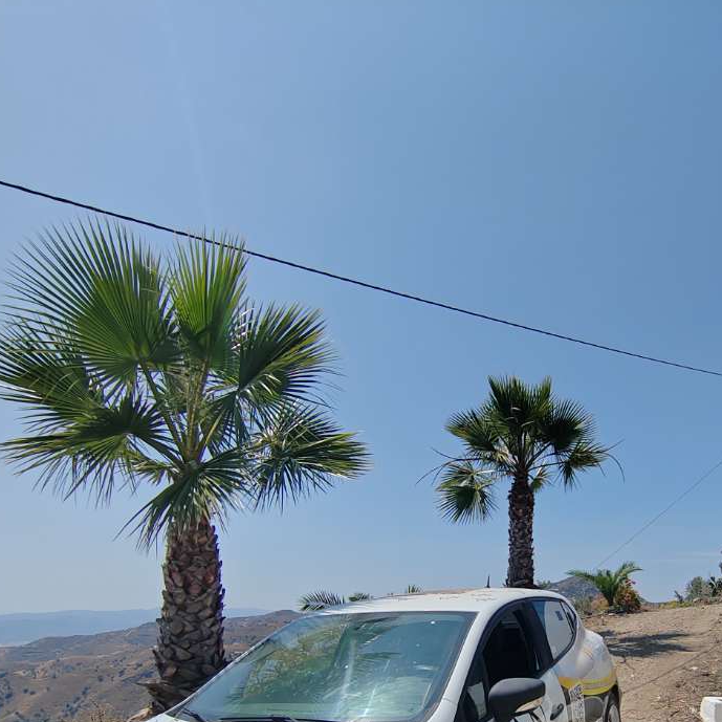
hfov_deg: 61.2
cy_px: 579
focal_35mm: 25
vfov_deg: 58.1
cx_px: 489
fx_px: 590
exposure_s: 1/2400
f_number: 2.2
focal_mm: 2.16
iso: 100
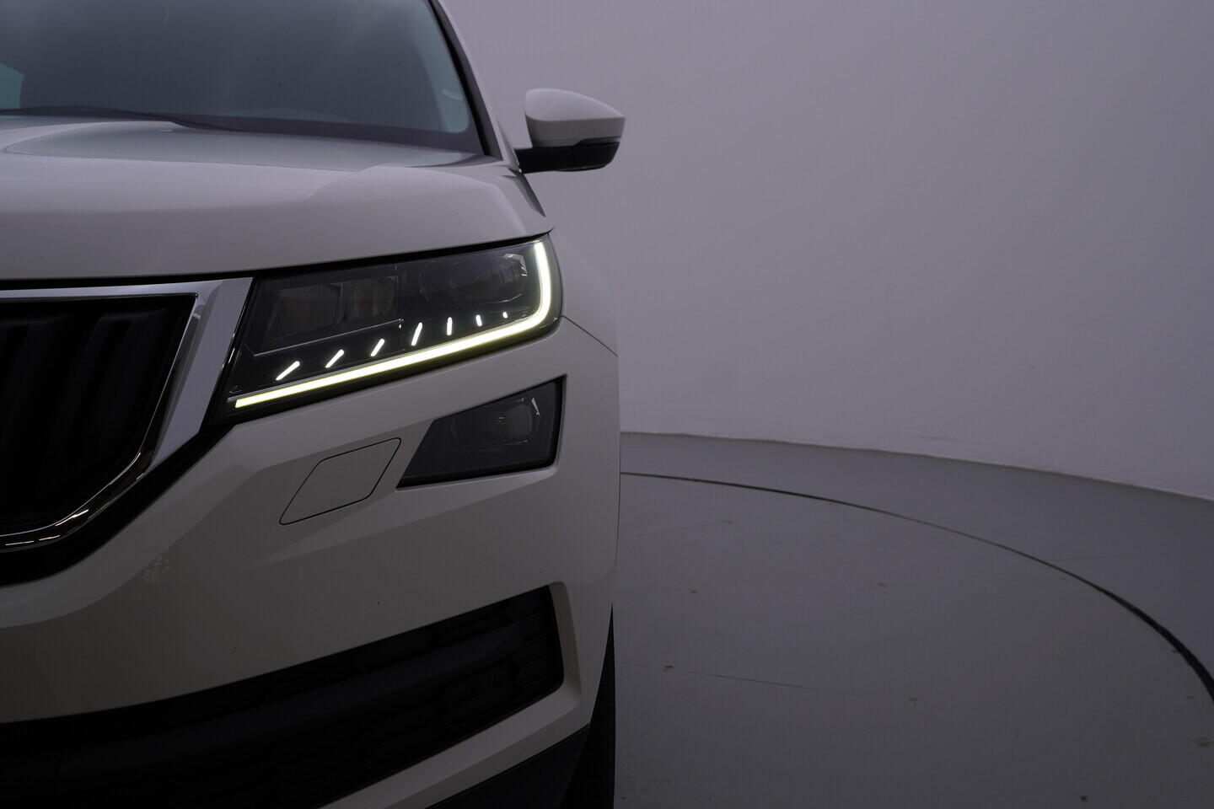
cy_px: 404
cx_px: 607
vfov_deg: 36.9
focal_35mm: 36
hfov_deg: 53.1
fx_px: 1214
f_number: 5.6
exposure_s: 1/160
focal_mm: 24
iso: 125
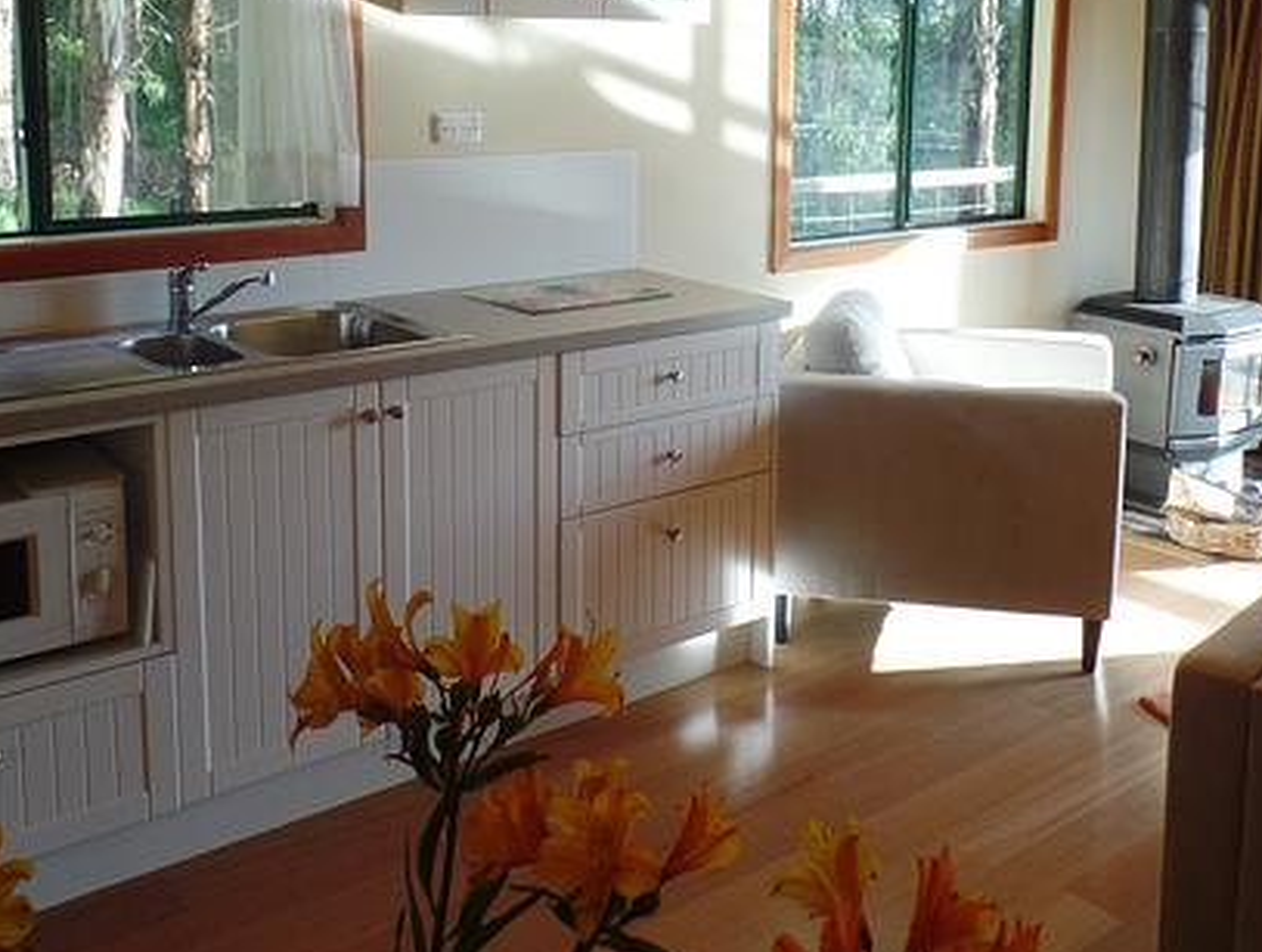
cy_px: 256
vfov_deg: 39.9
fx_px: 1279
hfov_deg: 52.1
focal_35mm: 35
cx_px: 778
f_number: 3.5
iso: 80
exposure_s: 1/45
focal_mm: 4.1
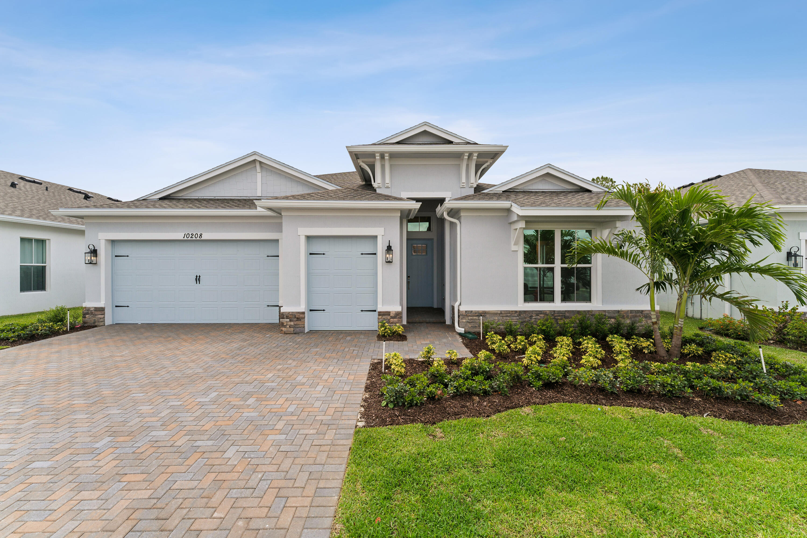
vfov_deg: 81.2
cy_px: 269
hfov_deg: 104.3
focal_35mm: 14
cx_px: 404
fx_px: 314
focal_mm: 14
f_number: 8
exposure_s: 1/400
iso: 100
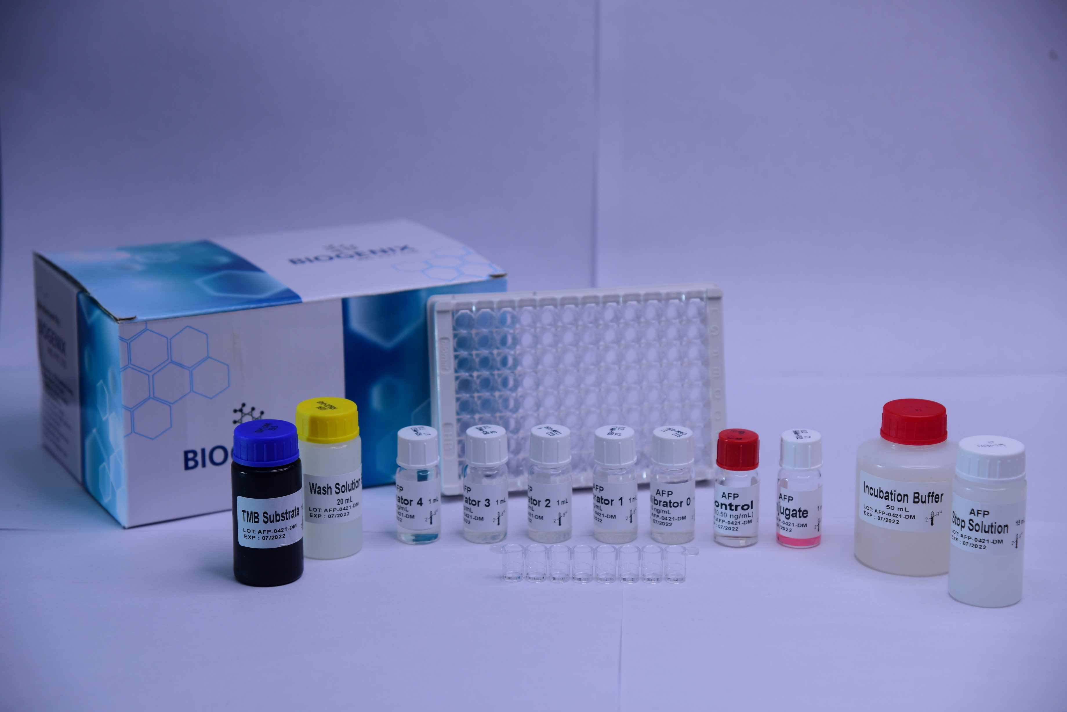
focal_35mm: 98
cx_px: 534
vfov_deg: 14.0
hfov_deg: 20.8
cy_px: 356
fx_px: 2905
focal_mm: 98
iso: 250
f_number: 5.6
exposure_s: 1/160
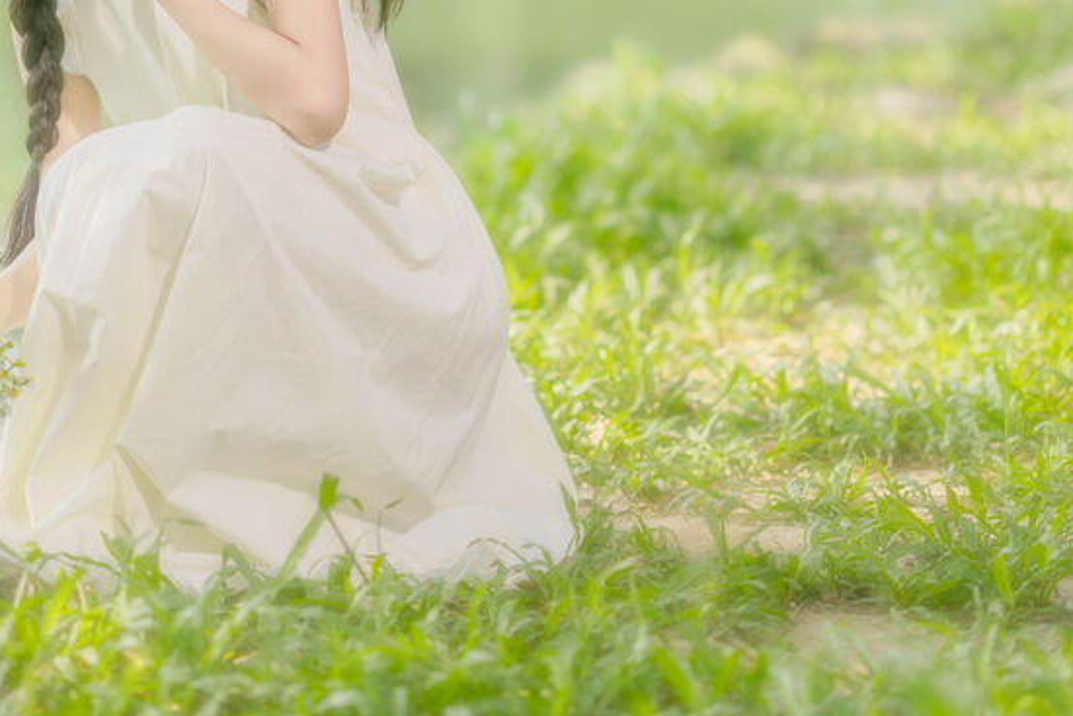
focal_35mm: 109
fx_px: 3249
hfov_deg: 18.7
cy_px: 78
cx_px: 404
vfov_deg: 12.5
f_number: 1.2
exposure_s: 1/2500
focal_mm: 50
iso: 100
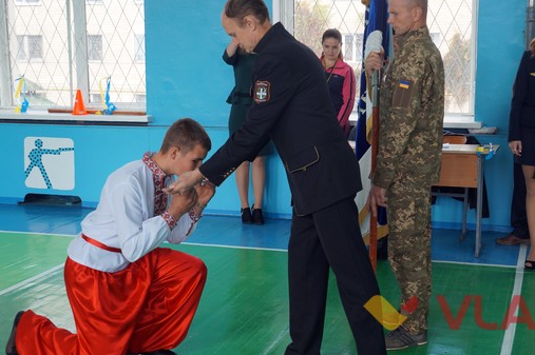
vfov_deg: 23.3
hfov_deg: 34.5
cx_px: 300
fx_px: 861
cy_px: 170
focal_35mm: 58
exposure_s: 1/160
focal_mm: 28
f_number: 4
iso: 125
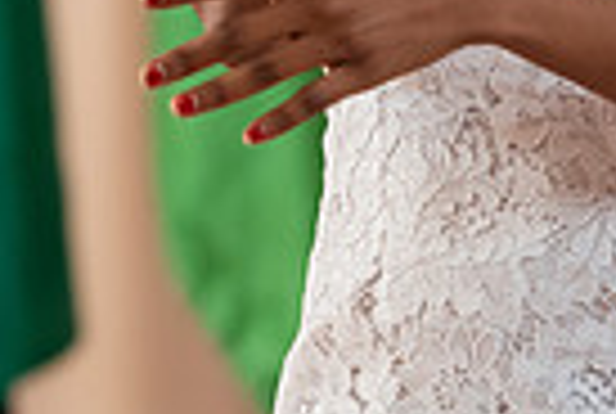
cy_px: -241
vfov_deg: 2.3
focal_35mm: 591
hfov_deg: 3.5
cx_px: 108
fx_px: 10135
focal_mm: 140
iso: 2000
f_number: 3.2
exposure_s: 1/200
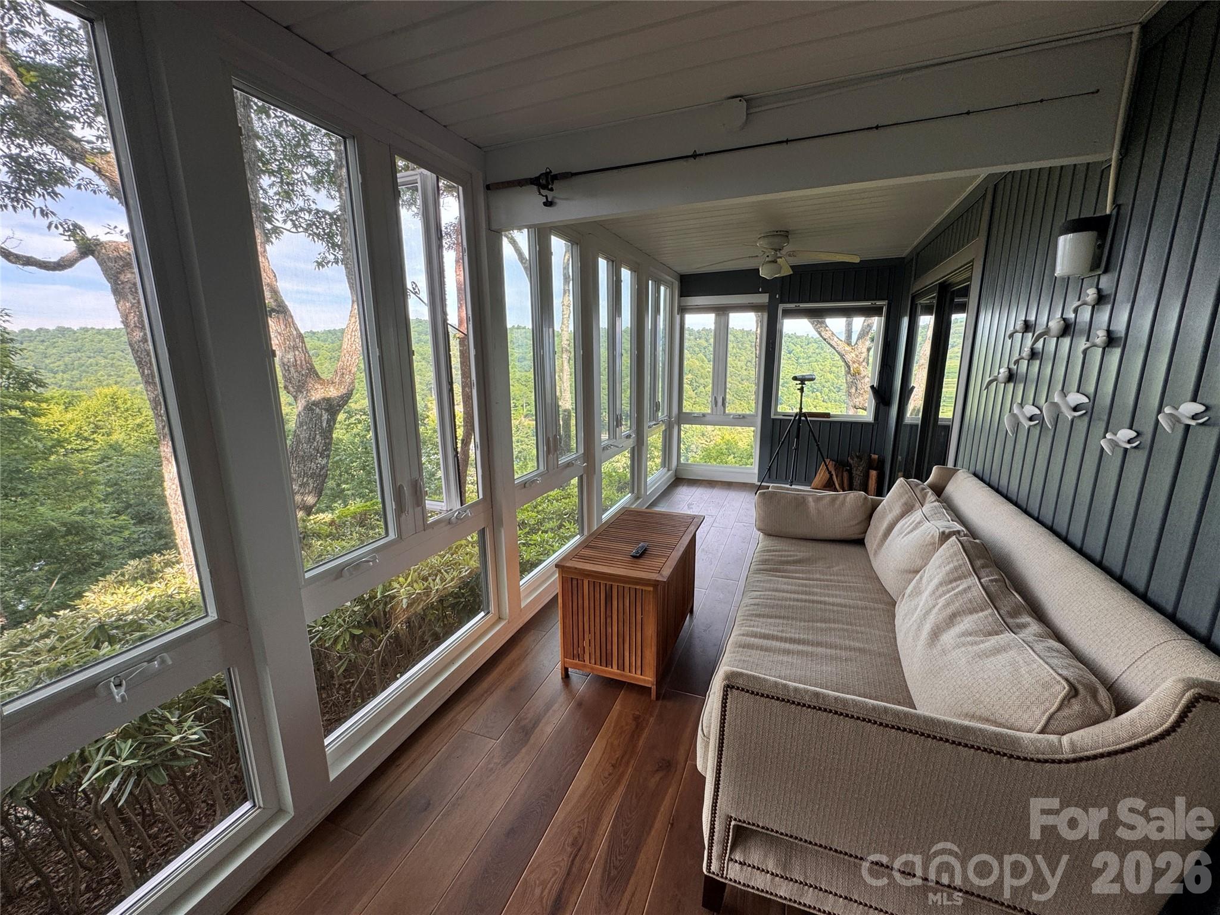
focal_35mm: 14
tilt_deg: -12.3
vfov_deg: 85.7
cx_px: 610
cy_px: 458
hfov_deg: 102.1
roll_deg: +0.2
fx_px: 493
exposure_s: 1/99
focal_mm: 2.22
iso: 50
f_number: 2.2
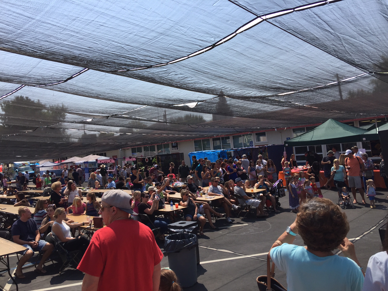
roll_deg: +3.0
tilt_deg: +1.1
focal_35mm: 29
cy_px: 146
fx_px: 325
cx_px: 194
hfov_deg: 61.7
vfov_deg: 48.2
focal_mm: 4.15
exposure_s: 1/719
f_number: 2.2
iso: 32
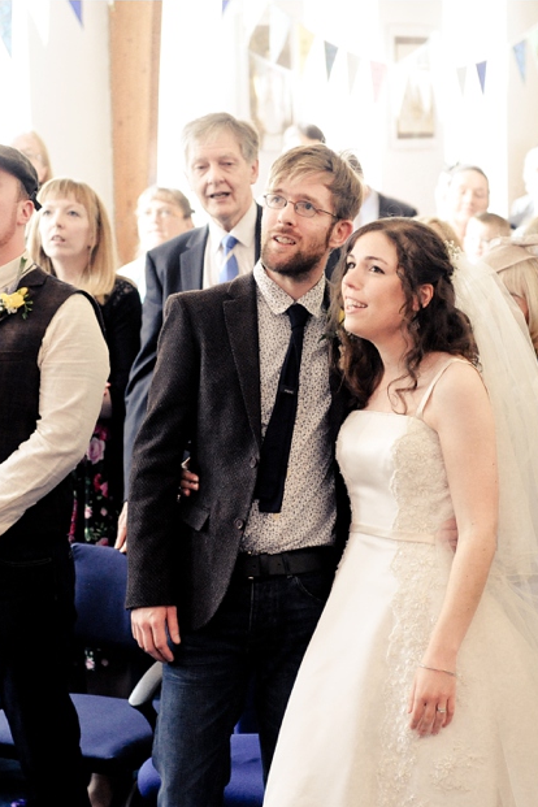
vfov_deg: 19.3
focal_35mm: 106
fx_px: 2376
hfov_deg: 12.9
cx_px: 292
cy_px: 405
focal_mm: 70
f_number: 3.5
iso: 5000
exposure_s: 1/160
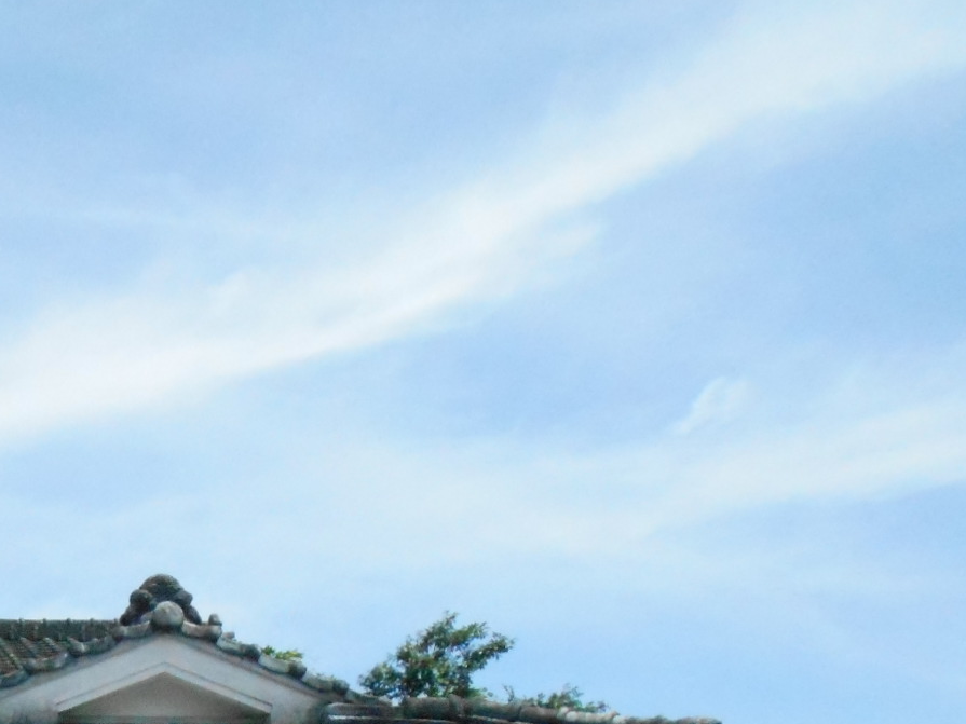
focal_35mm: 66
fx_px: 1842
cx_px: -9
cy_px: 874
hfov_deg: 27.6
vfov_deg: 20.7
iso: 800
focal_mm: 4.6
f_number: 8
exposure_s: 1/1600
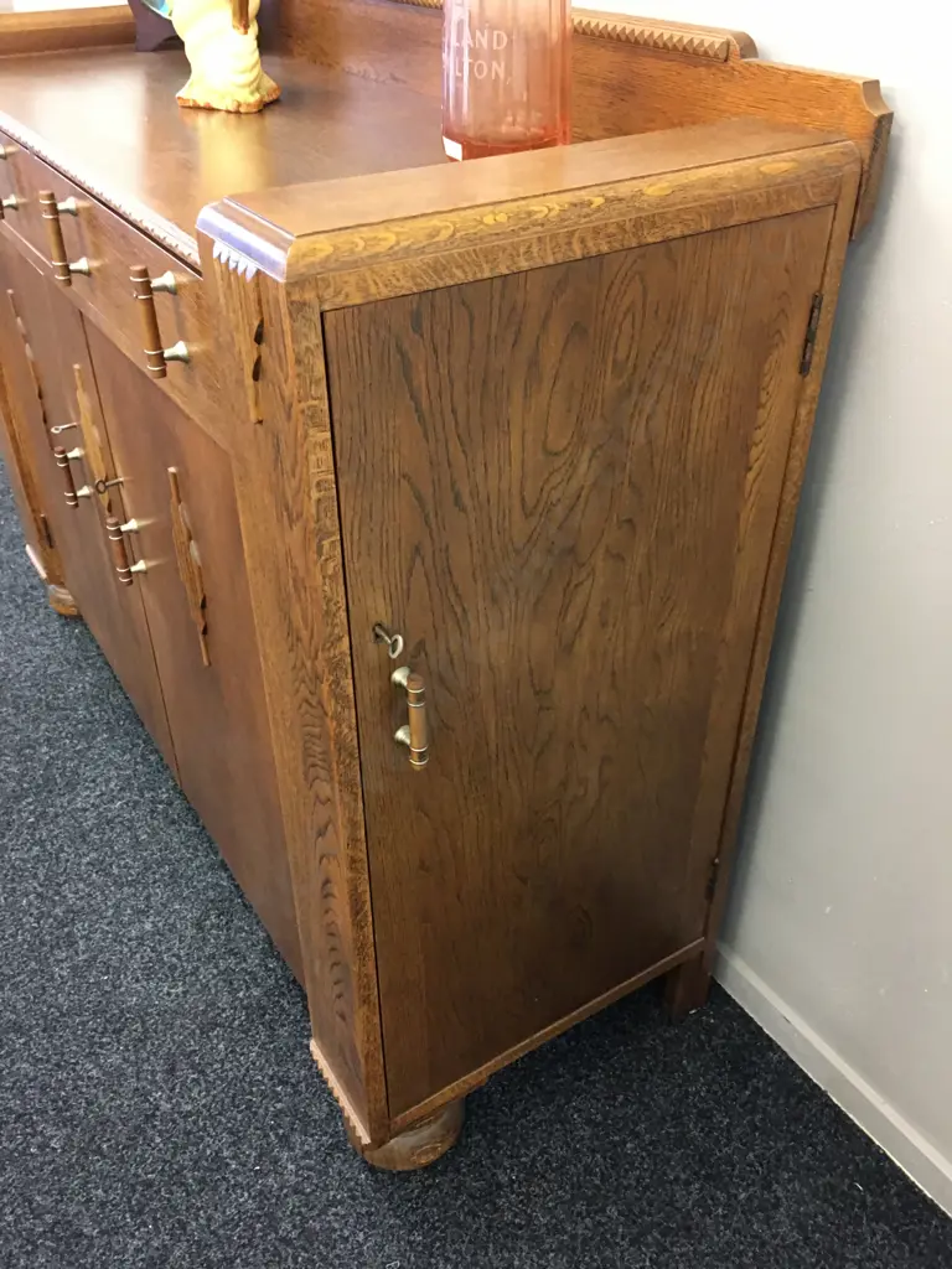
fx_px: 1063
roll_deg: -0.6
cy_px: 634
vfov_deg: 61.7
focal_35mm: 29
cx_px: 476
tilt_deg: -34.0
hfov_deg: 48.2
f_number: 2.2
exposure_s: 1/8
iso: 125
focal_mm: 4.15
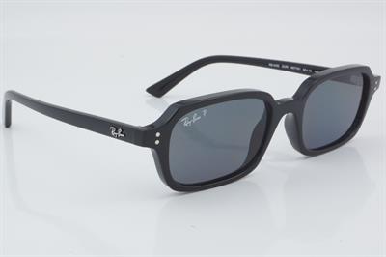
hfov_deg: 27.0
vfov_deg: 18.2
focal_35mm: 75
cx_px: 193
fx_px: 803
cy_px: 128
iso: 100
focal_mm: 50
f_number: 32
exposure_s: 1/3
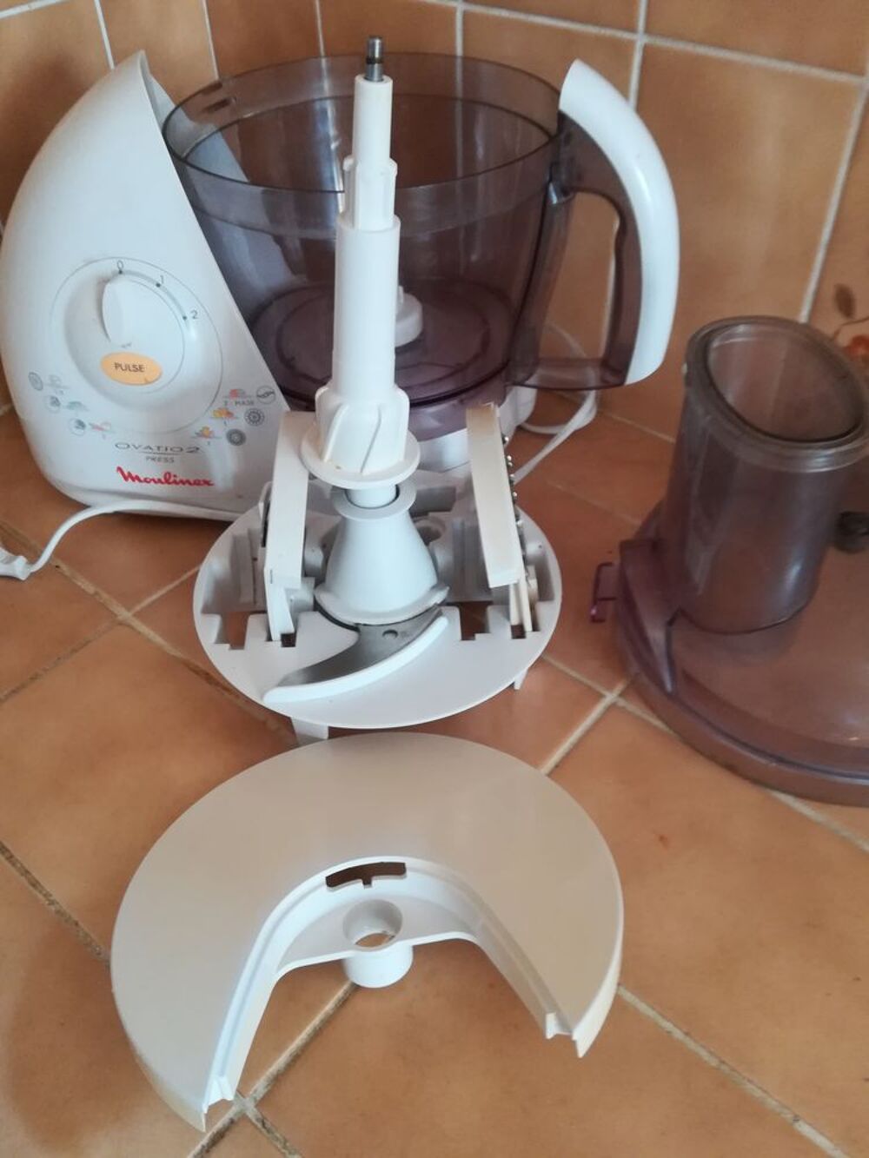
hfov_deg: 53.1
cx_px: 434
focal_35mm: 26
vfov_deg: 67.3
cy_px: 579
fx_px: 870
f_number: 2.2
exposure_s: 1/33.3
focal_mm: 3.83
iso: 320
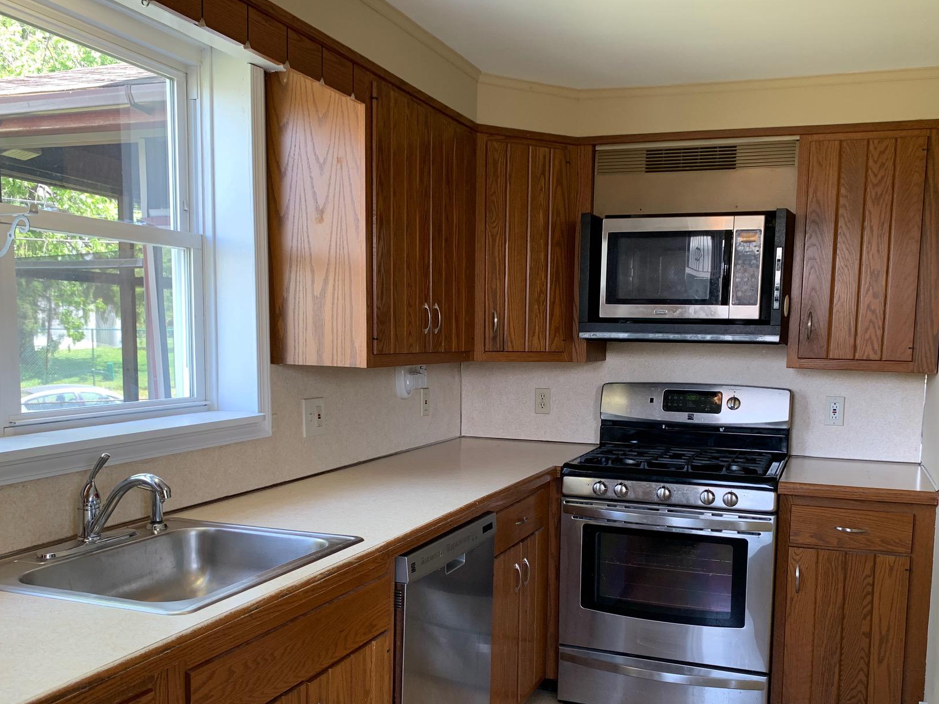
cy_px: 446
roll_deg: -0.9
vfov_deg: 42.6
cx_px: 533
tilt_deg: -7.4
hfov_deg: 55.2
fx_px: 895
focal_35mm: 33
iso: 64
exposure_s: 1/60
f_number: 1.8
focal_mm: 4.25
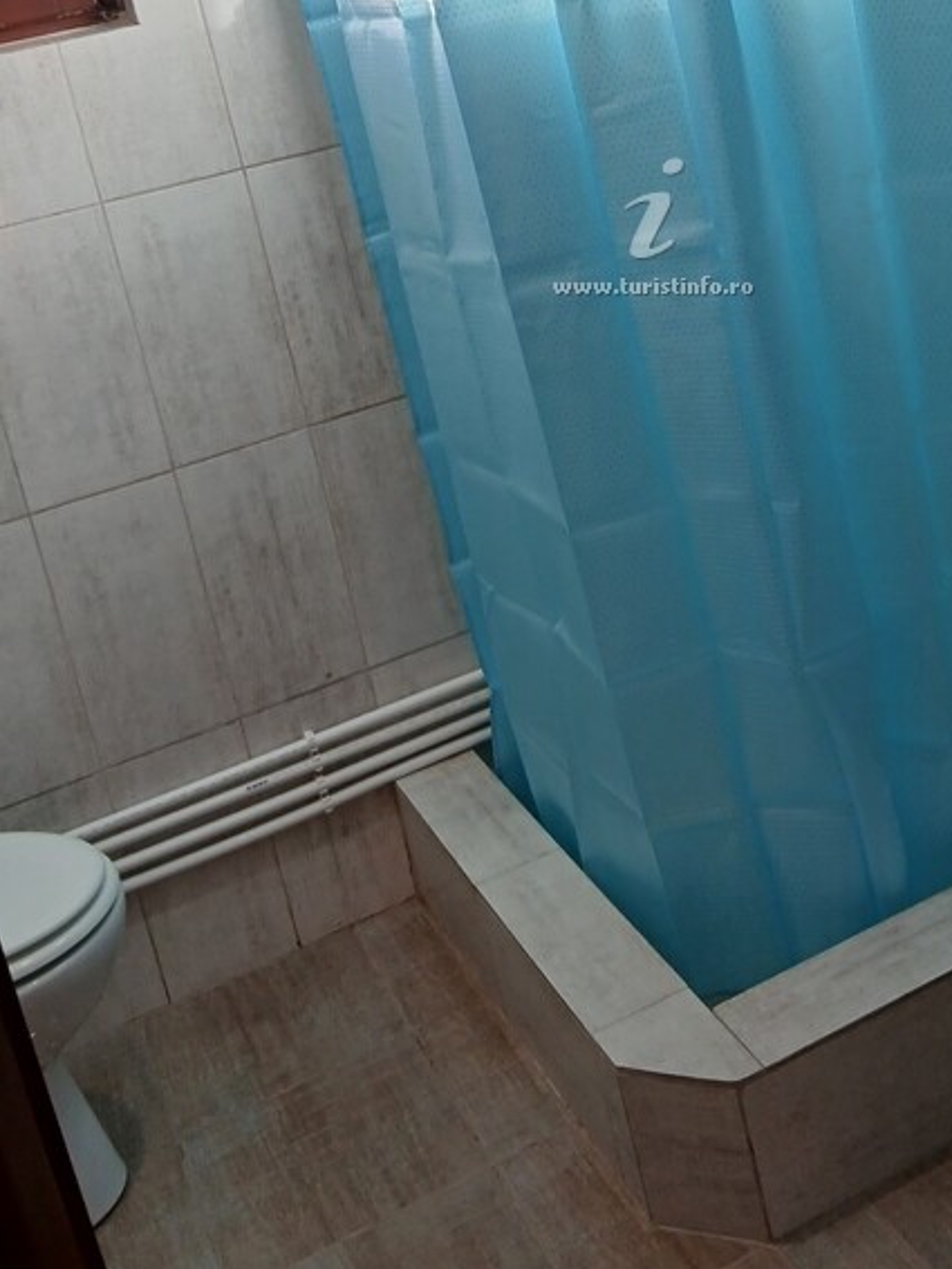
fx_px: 1722
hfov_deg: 30.5
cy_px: 251
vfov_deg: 38.9
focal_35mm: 47
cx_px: 681
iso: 50
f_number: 1.8
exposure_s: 1/50
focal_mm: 3.98
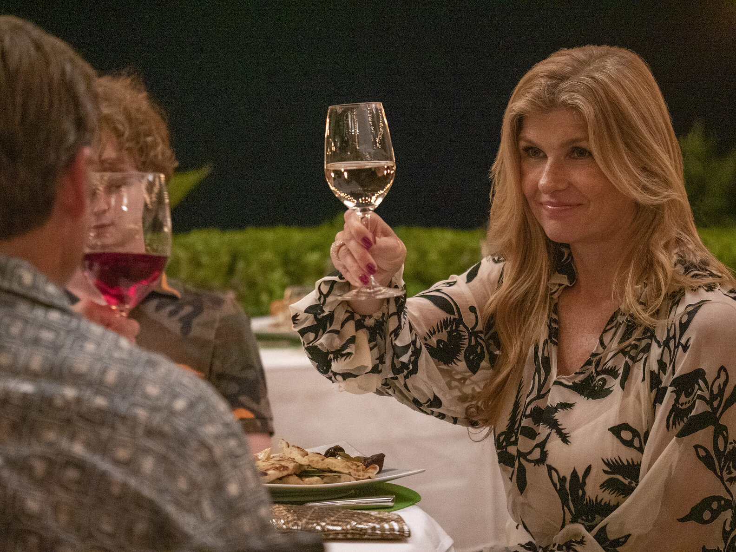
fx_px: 3189
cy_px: 276
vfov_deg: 9.9
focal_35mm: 150
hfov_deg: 13.2
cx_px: 368
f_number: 2.8
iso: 12800
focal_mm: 75
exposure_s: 1/80
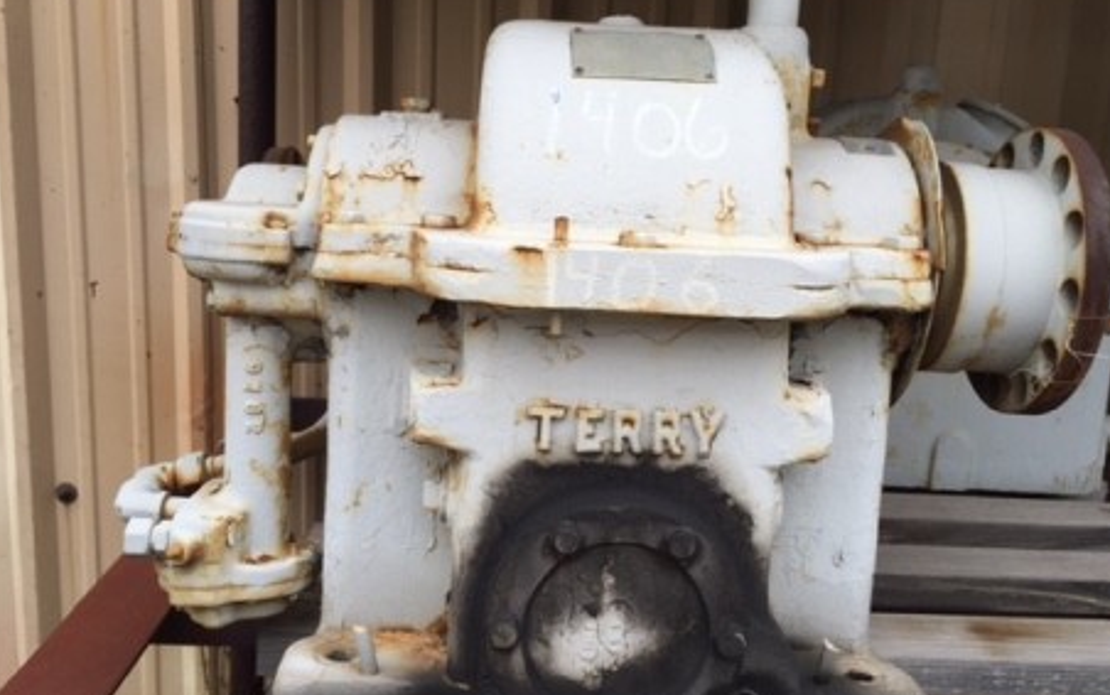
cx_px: 543
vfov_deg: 37.3
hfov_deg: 56.7
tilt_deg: -12.5
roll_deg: -2.2
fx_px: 1029
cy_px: 348
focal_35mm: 34
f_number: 2.2
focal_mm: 4.15
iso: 32
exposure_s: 1/60
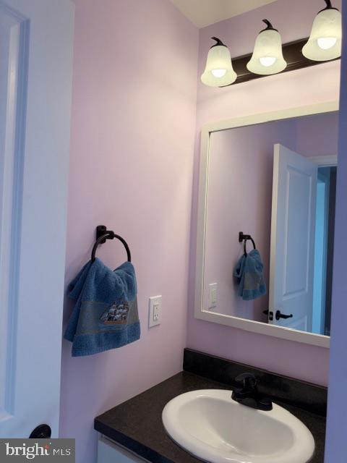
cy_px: 232
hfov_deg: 56.8
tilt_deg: +0.7
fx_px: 321
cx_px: 174
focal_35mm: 24
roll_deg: -2.0
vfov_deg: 71.6
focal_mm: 6.93
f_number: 1.8
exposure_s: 1/336
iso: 80
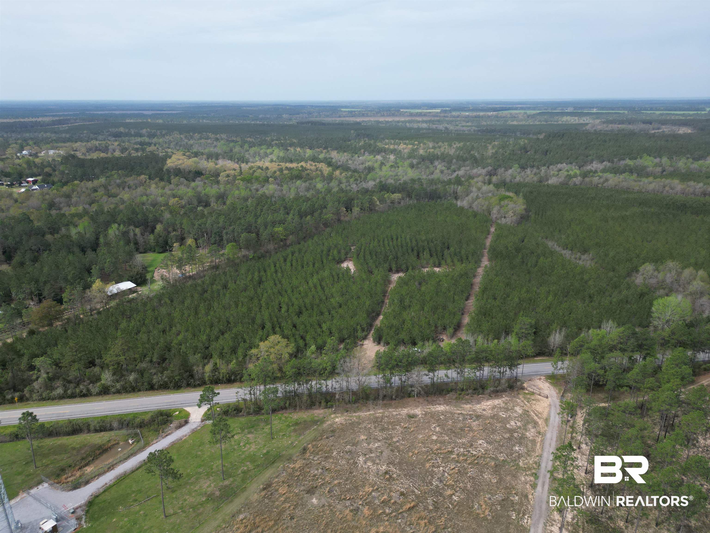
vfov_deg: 56.8
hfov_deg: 71.6
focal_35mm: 24
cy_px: 266
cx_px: 355
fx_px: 492
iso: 150
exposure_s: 1/3000
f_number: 1.7
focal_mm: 6.72
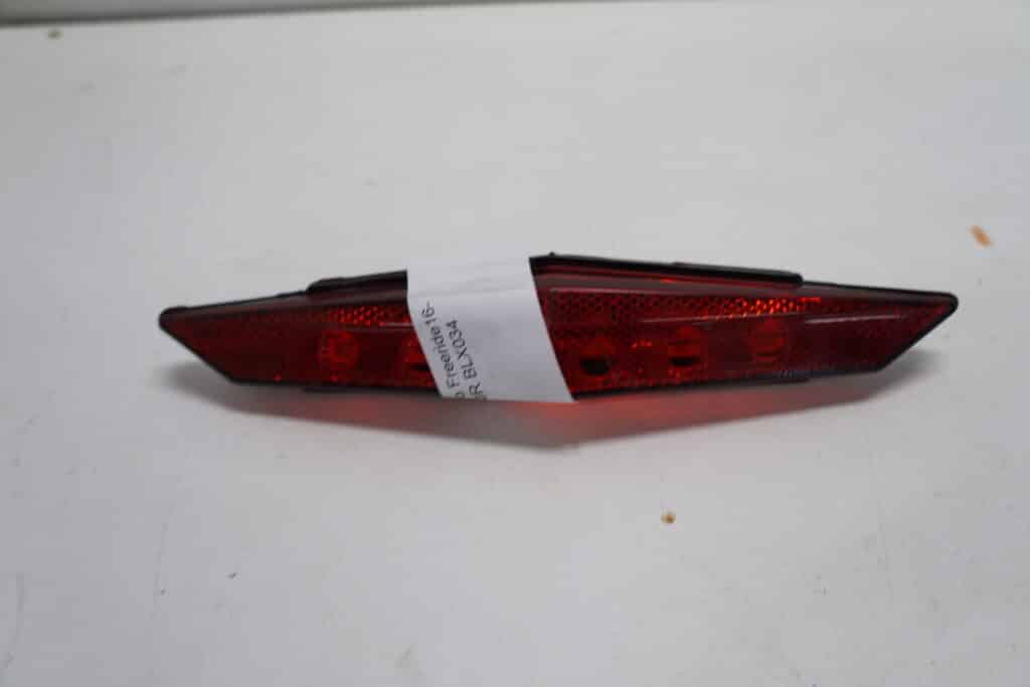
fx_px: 858
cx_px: 515
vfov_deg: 43.6
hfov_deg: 61.9
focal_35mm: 30
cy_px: 344
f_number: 4.5
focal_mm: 20
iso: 125
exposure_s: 1/60
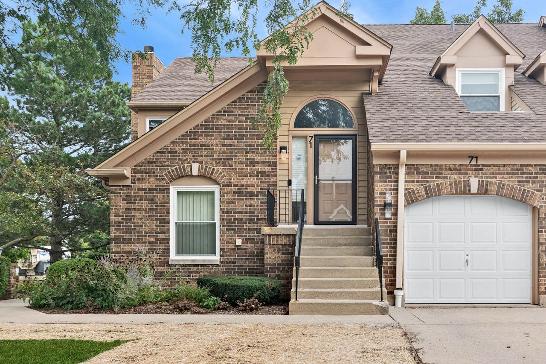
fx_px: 546
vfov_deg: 36.9
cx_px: 273
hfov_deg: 53.1
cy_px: 182
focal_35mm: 36
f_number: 8
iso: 200
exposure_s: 1/100
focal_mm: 24
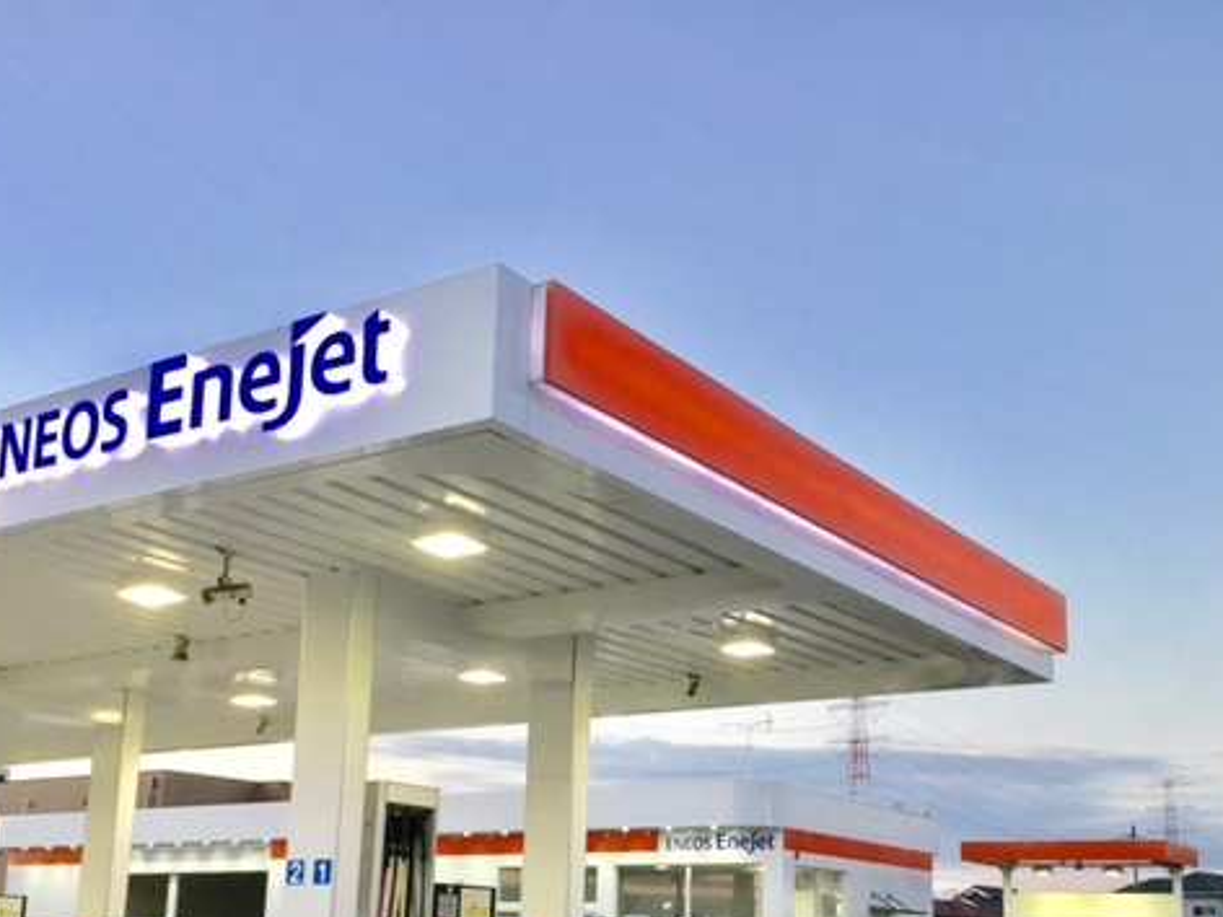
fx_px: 1484
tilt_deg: +11.4
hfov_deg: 44.8
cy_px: 619
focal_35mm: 42
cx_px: 630
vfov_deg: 34.0
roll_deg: -1.0
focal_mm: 3.3
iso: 25
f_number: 2.4
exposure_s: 1/30
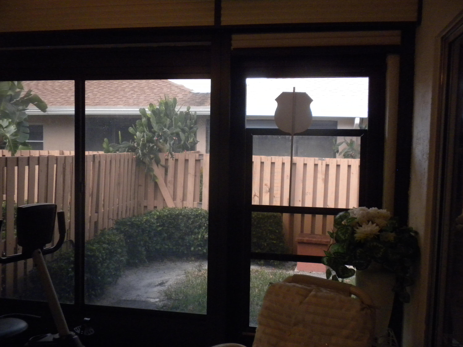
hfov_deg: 50.1
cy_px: 174
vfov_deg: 38.7
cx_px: 232
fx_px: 495
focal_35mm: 37
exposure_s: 1/224
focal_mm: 6.6
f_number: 3.5
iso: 485
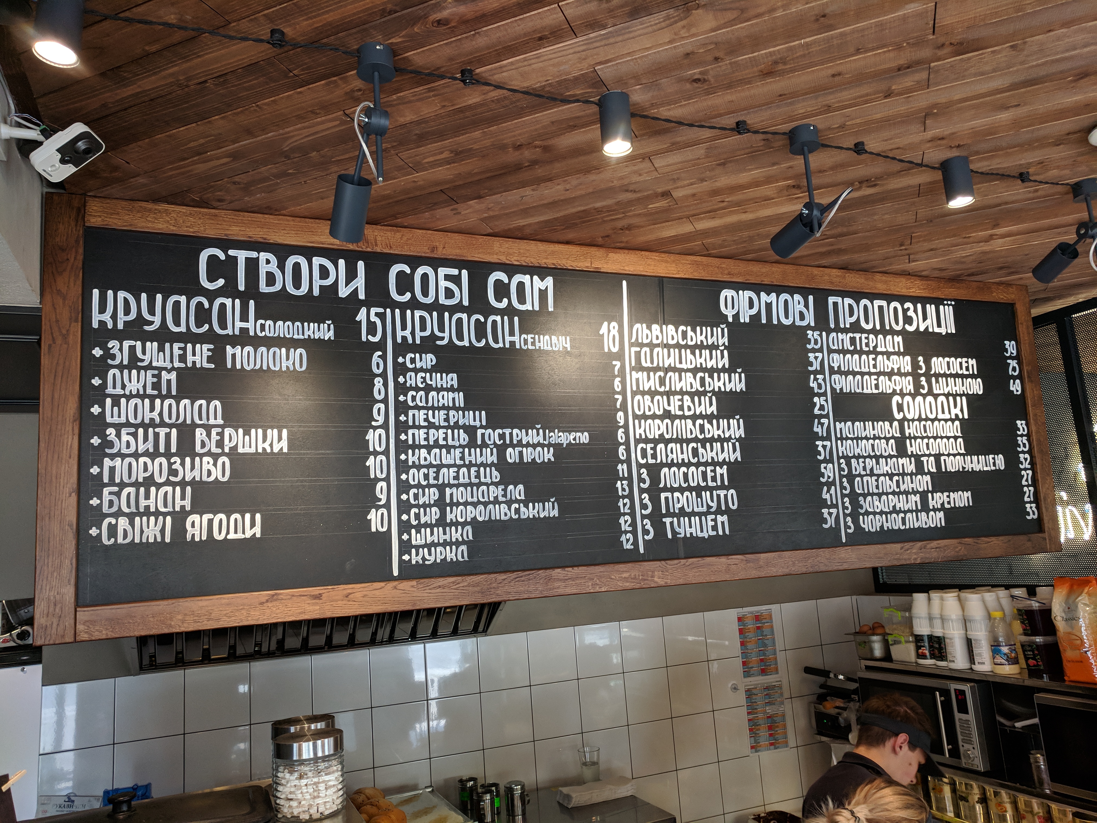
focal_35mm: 26
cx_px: 548
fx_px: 824
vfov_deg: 53.1
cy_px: 412
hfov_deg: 67.3
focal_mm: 4.67
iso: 250
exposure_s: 1/100
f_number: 2
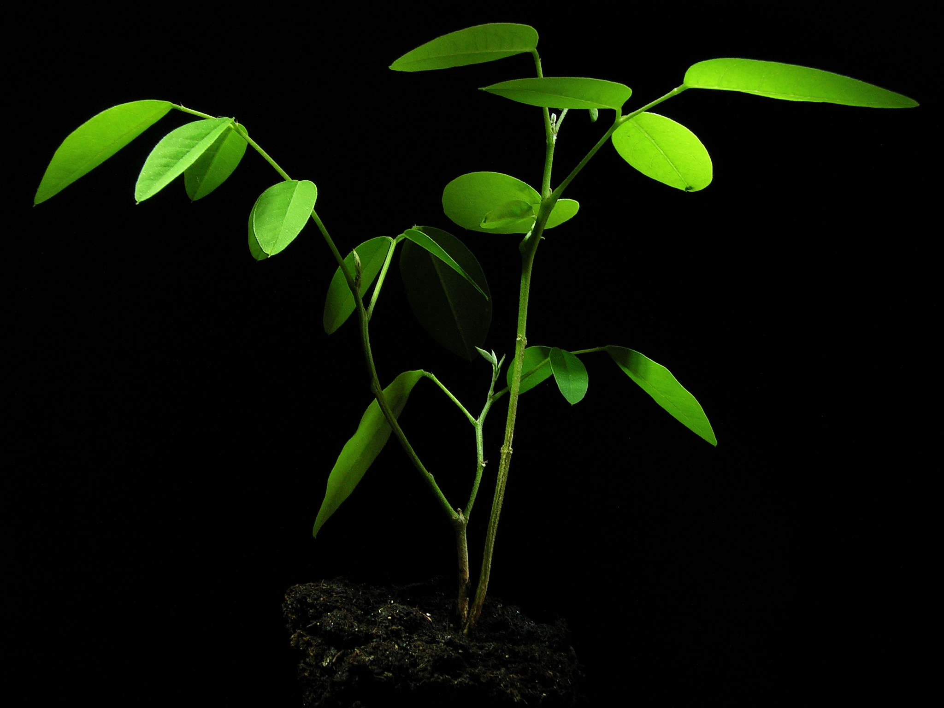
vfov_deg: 32.9
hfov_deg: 42.9
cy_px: 354
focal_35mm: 44
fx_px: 1200
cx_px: 472
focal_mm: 7.4
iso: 100
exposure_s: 1/1.3
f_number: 8
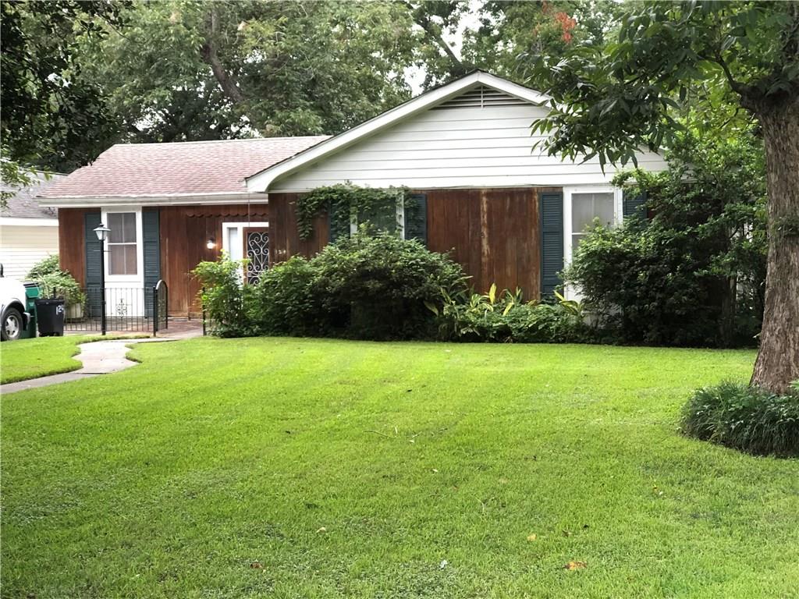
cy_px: 300
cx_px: 400
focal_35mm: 57
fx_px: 1316
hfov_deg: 33.8
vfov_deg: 25.7
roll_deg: +0.7
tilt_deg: -2.2
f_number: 2.8
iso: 250
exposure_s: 1/120
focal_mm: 6.6
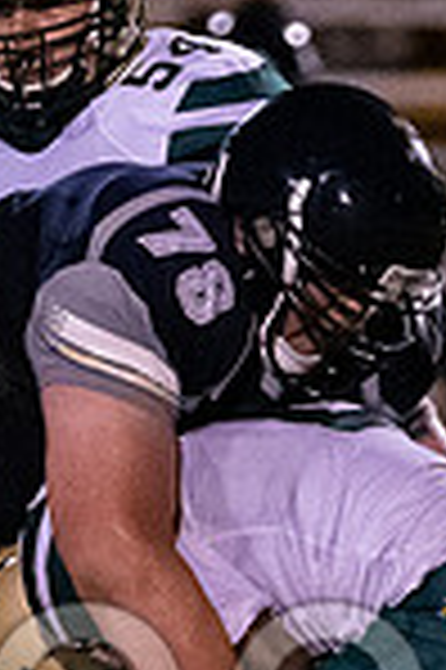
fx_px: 28105
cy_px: 717
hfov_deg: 0.9
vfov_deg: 1.4
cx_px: 267
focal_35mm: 1509
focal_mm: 220
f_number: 2.8
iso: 6400
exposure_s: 1/2000
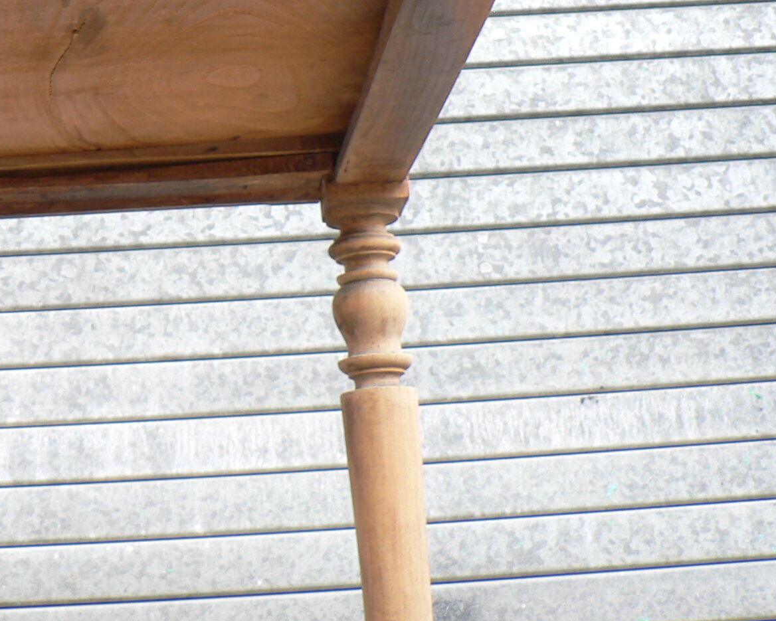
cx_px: 101
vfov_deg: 19.4
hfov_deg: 24.2
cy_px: 11
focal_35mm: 77
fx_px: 1769
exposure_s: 1/60
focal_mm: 6
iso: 80
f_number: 2.8
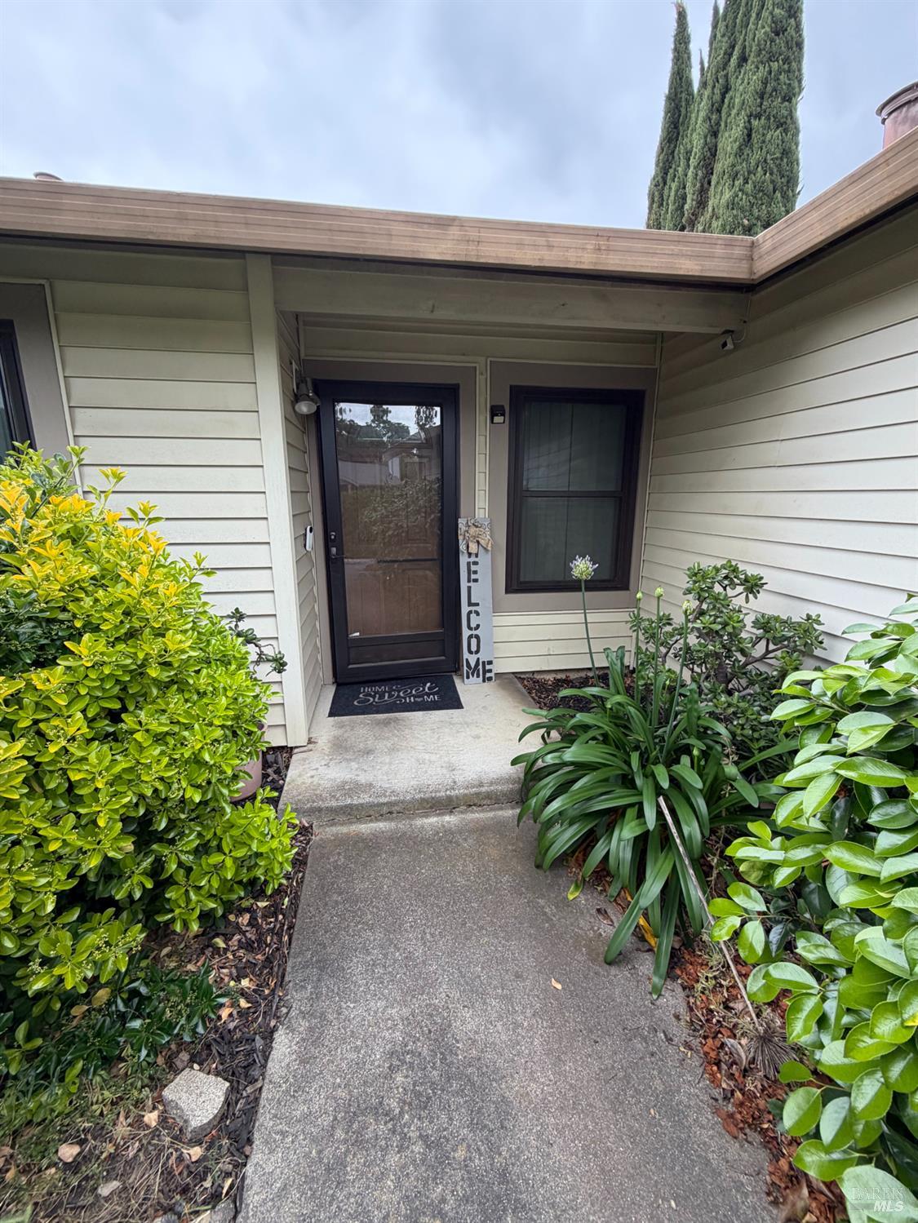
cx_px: 459
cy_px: 612
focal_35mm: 14
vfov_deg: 102.0
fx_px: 495
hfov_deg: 85.7
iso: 80
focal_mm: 2.22
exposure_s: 1/121
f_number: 2.2
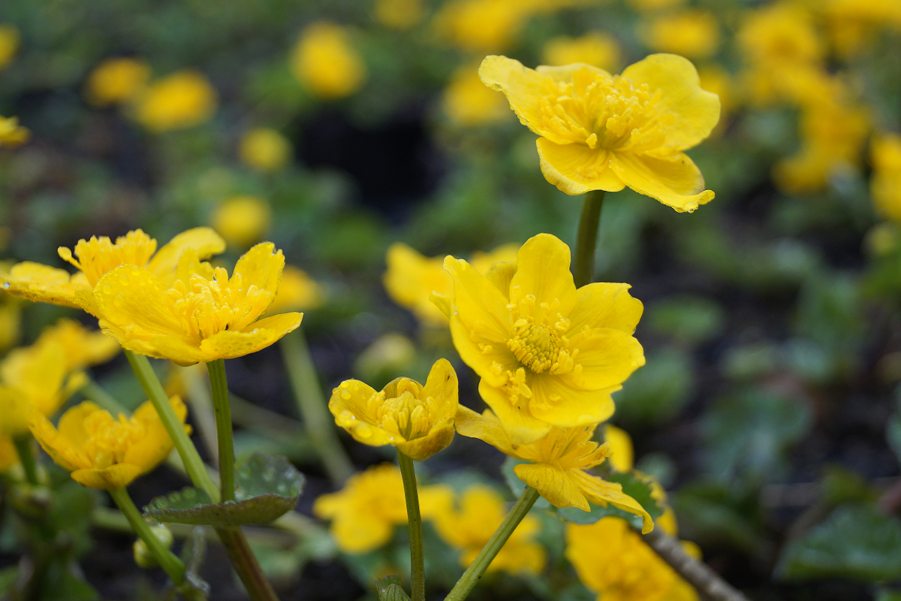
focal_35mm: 52
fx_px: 1314
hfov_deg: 37.9
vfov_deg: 25.8
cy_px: 300
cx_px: 450
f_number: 5
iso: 200
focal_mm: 35
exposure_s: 1/160
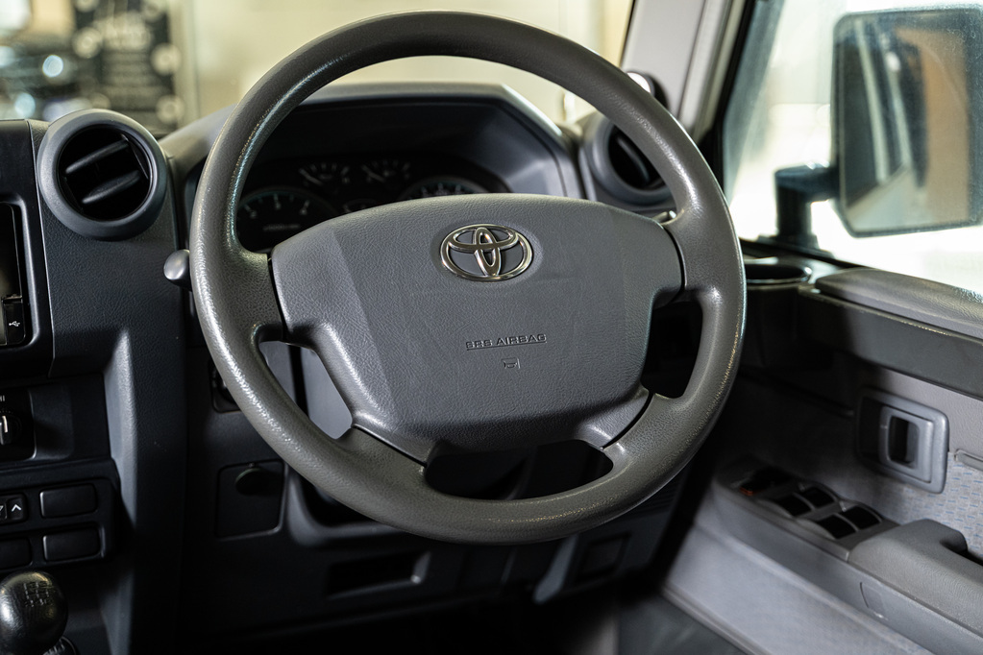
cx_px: 492
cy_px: 328
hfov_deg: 38.2
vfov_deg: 26.0
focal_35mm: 52
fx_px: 1420
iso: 1600
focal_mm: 52
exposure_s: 1/125
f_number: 2.8
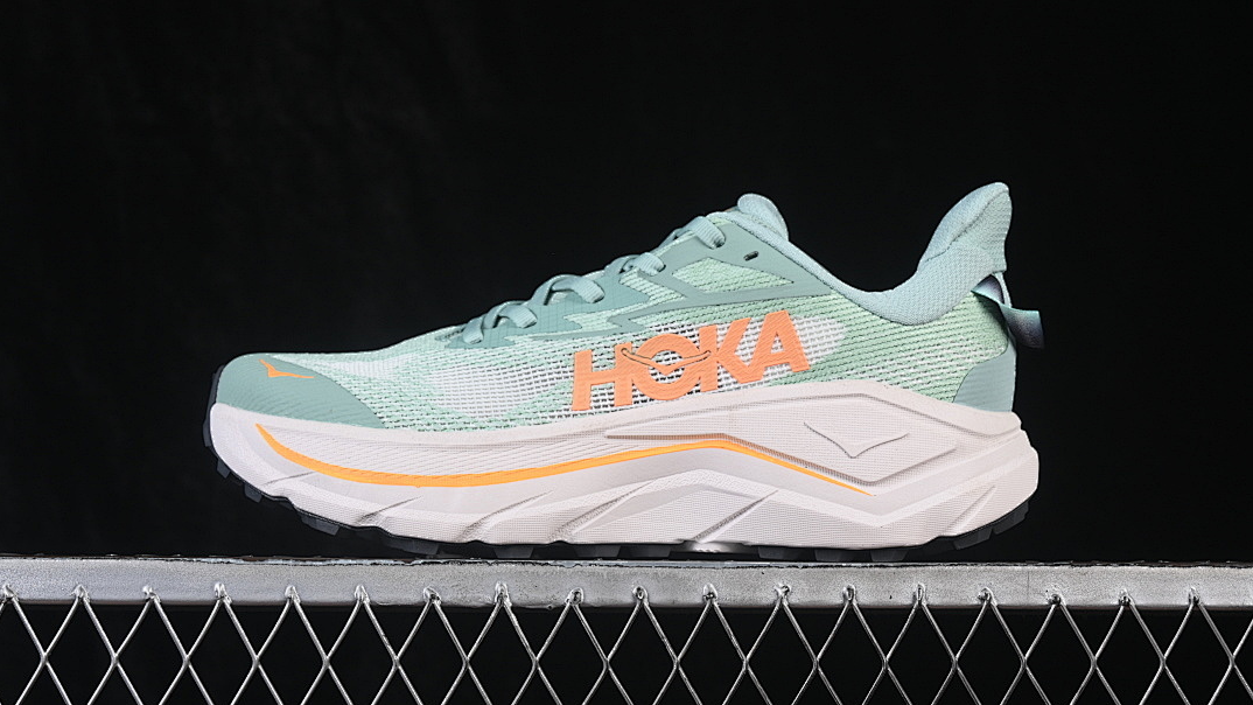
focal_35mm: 79
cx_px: 625
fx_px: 2625
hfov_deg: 26.9
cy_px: 298
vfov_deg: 15.3
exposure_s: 1/80
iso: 160
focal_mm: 50
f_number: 8
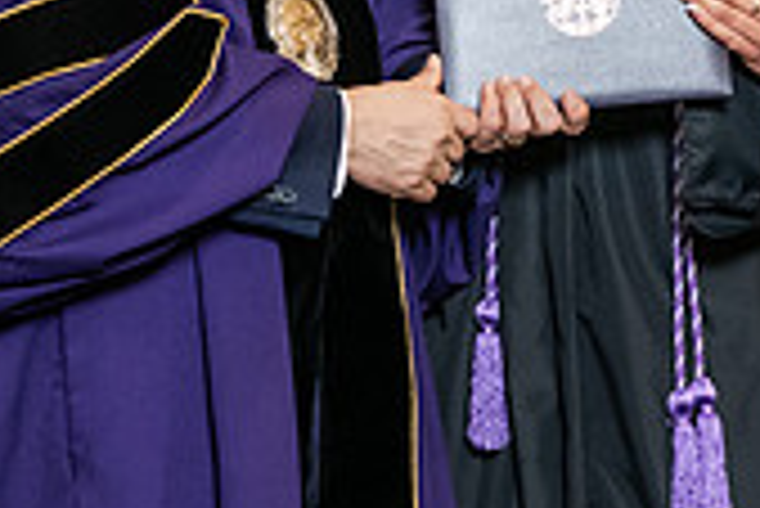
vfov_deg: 6.0
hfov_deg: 9.1
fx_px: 4796
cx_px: 256
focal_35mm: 227
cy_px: -70
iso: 2500
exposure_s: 1/200
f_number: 5
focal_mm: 66
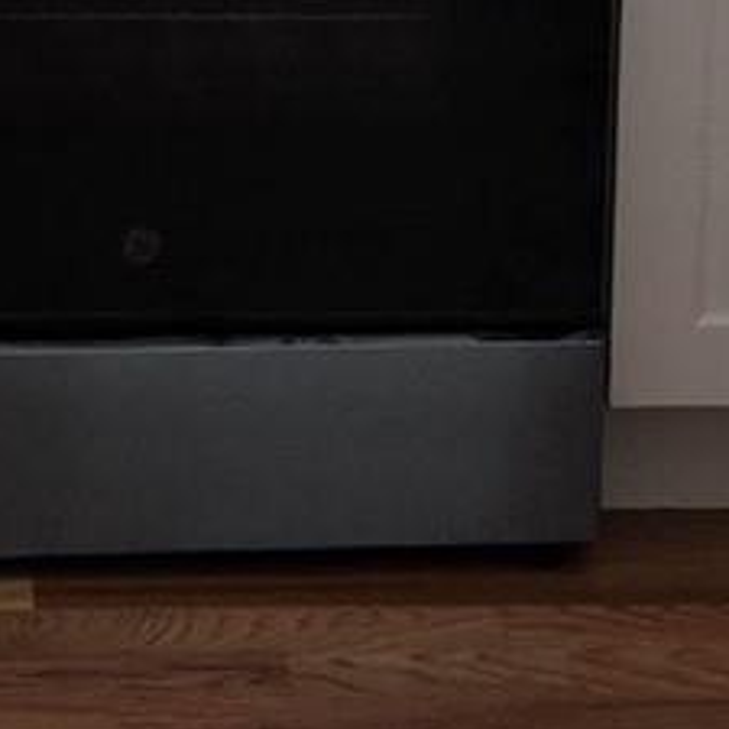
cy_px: -651
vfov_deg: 9.0
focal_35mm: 185
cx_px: 327
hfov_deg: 9.5
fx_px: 4408
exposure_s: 1/180
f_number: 1.7
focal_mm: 6.3
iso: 80
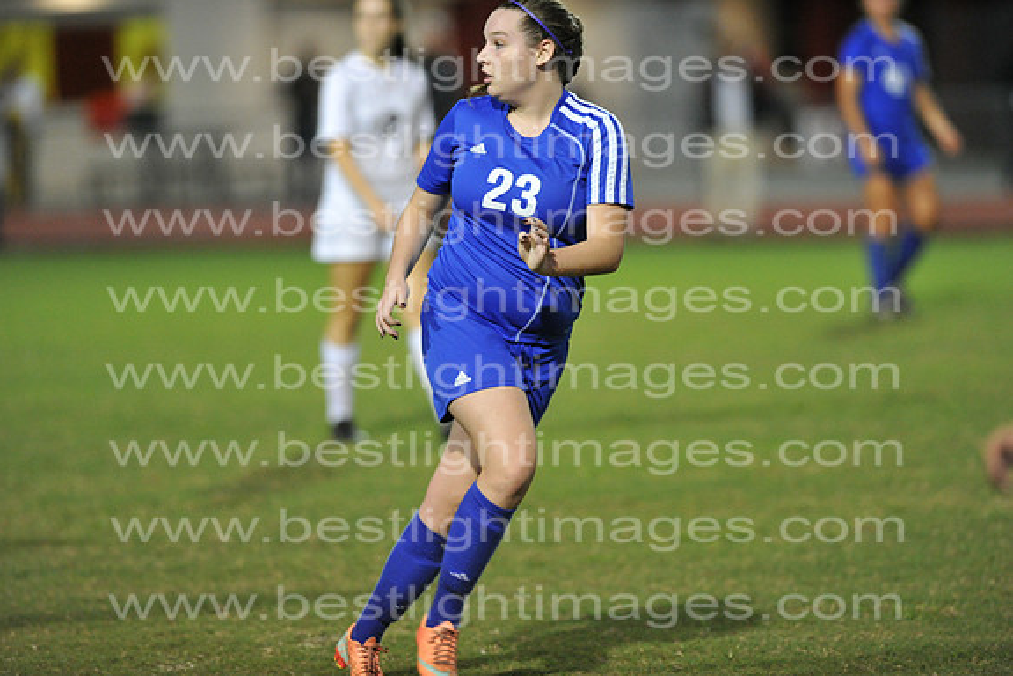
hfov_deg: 6.8
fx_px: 8497
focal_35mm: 302
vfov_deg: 4.6
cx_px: 506
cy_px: 338
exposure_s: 1/400
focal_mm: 300
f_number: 3.2
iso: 5000
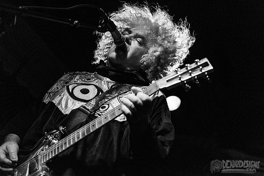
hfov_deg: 39.6
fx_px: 367
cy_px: 88
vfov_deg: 27.0
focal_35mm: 50
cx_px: 132
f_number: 3.2
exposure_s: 1/320
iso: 3200
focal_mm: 50
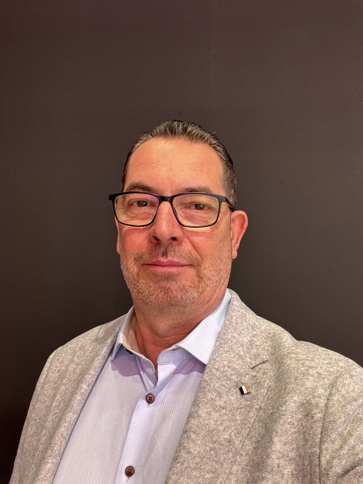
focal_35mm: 31
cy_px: 239
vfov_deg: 58.3
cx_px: 183
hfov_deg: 45.4
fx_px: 433
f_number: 1.9
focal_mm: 2.69
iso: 100
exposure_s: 1/49
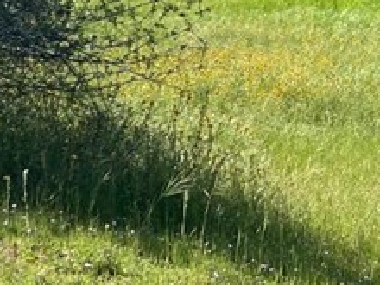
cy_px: -130
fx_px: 1328
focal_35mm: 121
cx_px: 793
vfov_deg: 11.8
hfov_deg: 13.6
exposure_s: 1/2183
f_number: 1.8
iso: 32
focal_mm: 4.25
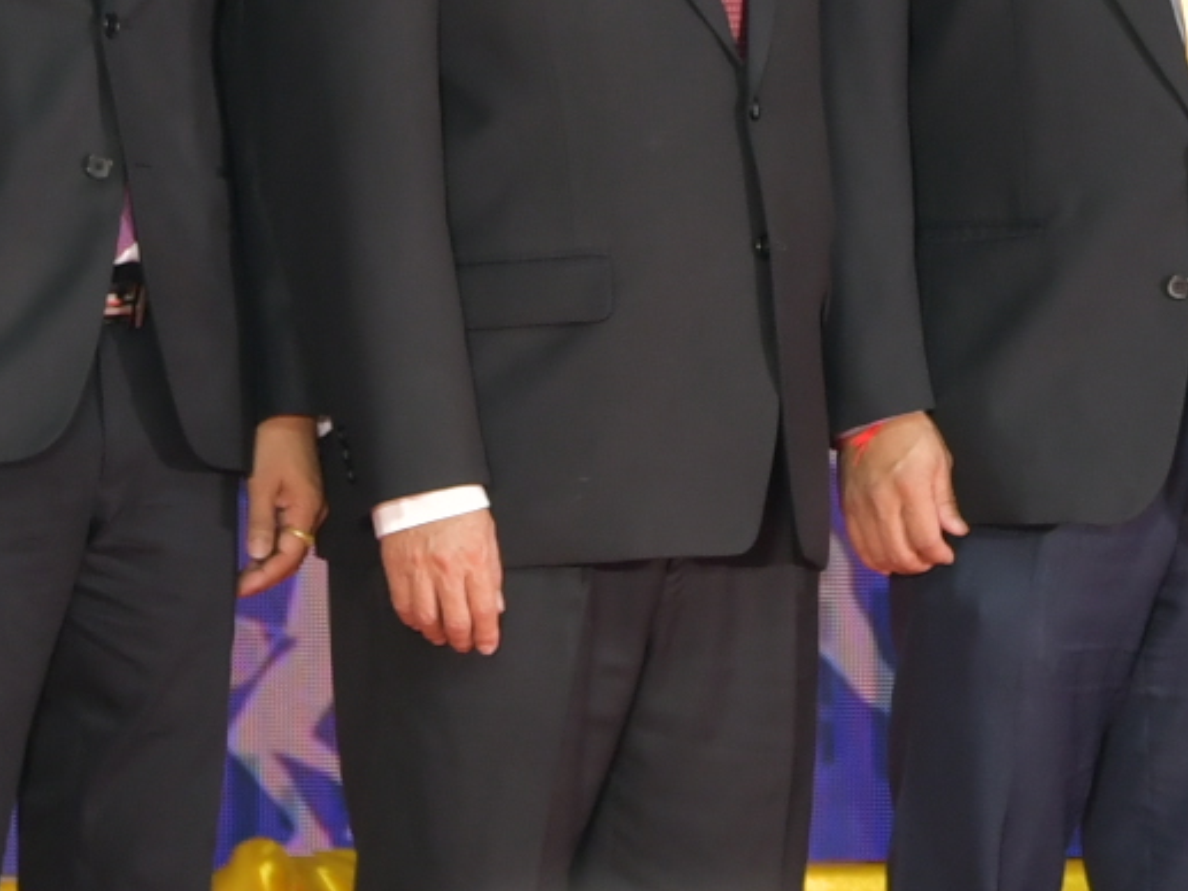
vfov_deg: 1.5
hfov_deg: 2.1
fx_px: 32954
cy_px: -409
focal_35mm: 960
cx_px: 1985
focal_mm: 125
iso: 200
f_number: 2.8
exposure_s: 1/50
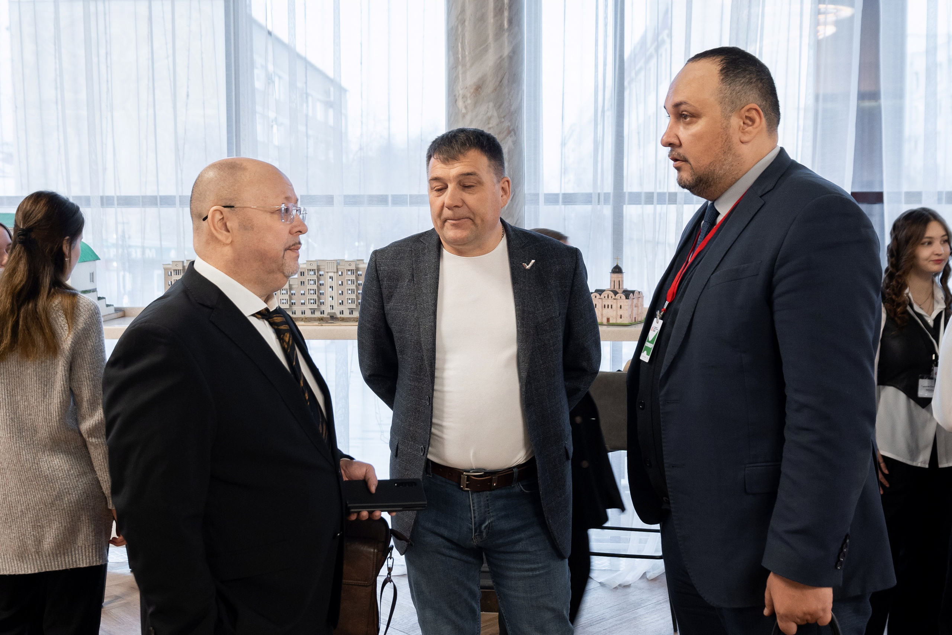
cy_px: 318
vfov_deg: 31.9
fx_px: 1111
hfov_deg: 46.4
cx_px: 476
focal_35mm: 42
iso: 1000
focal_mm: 28
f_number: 4
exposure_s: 1/50
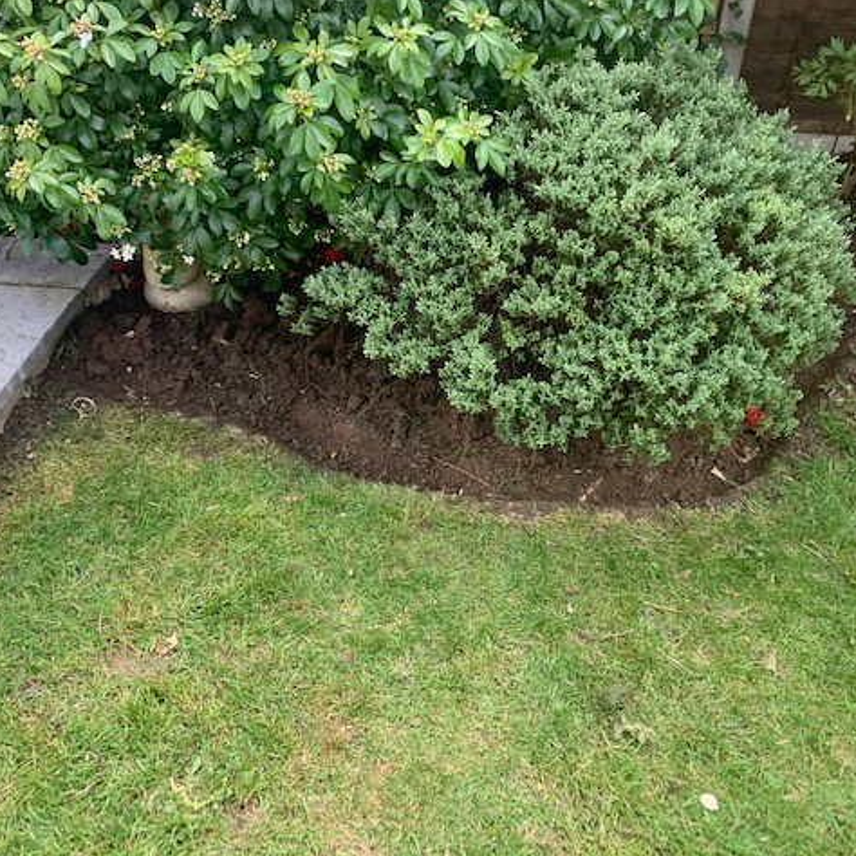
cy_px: 426
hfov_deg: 52.5
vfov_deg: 52.5
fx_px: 867
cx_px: 451
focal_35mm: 31
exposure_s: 1/121
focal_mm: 4.25
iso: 25
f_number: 1.8
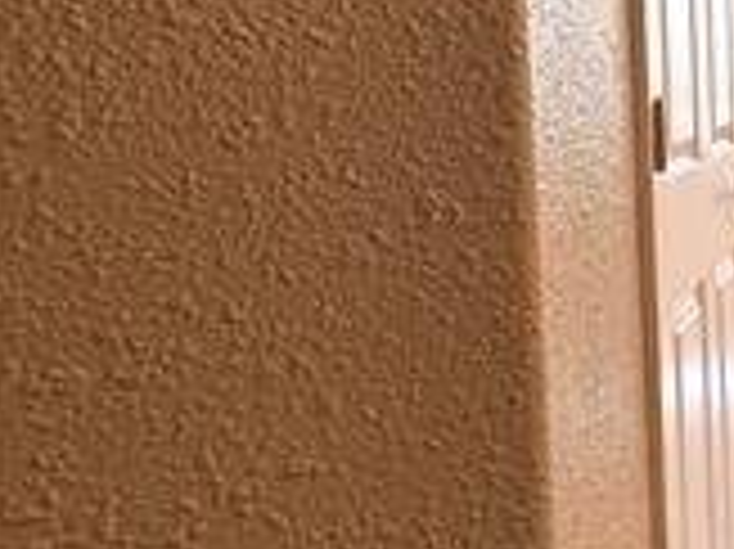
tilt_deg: -4.6
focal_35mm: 55
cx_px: 1432
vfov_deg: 26.1
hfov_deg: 19.9
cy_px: 119
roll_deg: -0.7
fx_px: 1165
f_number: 2.2
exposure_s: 1/120
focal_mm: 2.22
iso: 320
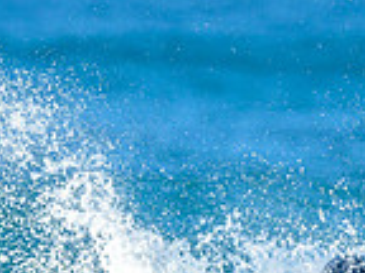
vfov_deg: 0.3
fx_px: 45013
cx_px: 128
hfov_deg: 0.5
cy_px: 545
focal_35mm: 4269
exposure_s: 1/2000
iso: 450
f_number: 6.3
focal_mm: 800
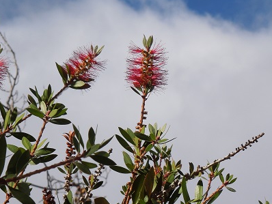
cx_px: 189
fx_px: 1879
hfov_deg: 8.3
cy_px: 181
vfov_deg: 6.2
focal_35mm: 239
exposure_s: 1/800
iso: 100
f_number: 4.8
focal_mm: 21.5
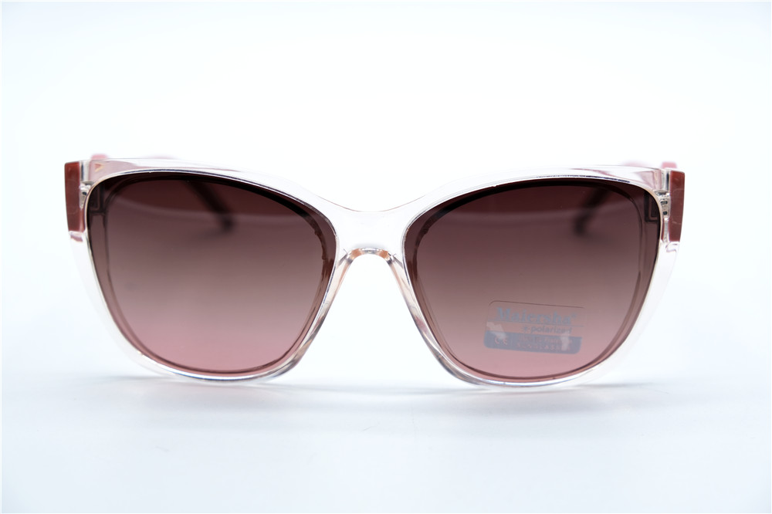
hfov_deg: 29.3
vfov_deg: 19.7
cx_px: 386
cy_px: 257
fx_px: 1479
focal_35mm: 69
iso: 160
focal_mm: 46.3
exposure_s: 1/160
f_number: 5.6
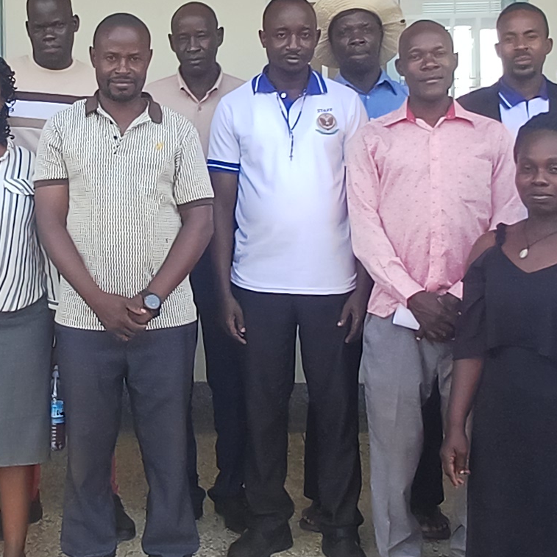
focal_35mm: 61
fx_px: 1110
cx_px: 97
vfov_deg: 27.8
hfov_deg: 27.5
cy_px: 144
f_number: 2.2
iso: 40
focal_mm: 1.64
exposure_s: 1/206
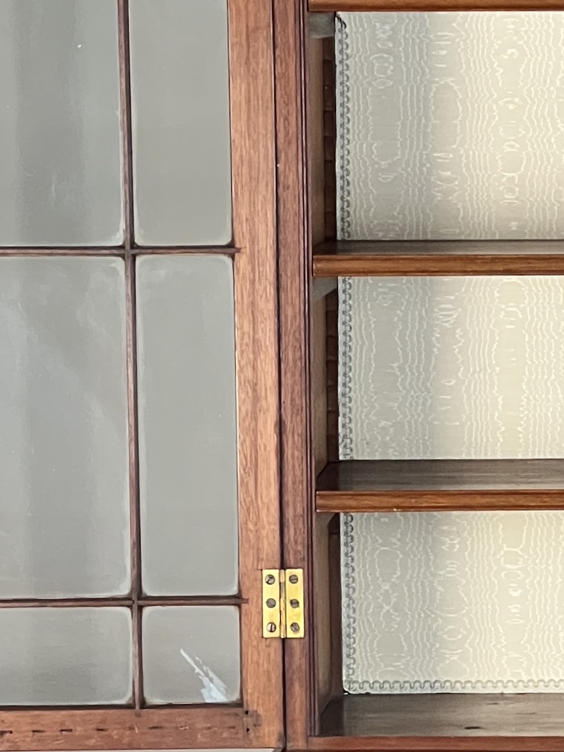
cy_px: 789
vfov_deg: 8.1
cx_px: 697
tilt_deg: -8.7
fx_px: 5303
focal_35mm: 244
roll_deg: -0.2
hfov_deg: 6.1
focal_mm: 9
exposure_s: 1/50
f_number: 2.8
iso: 400
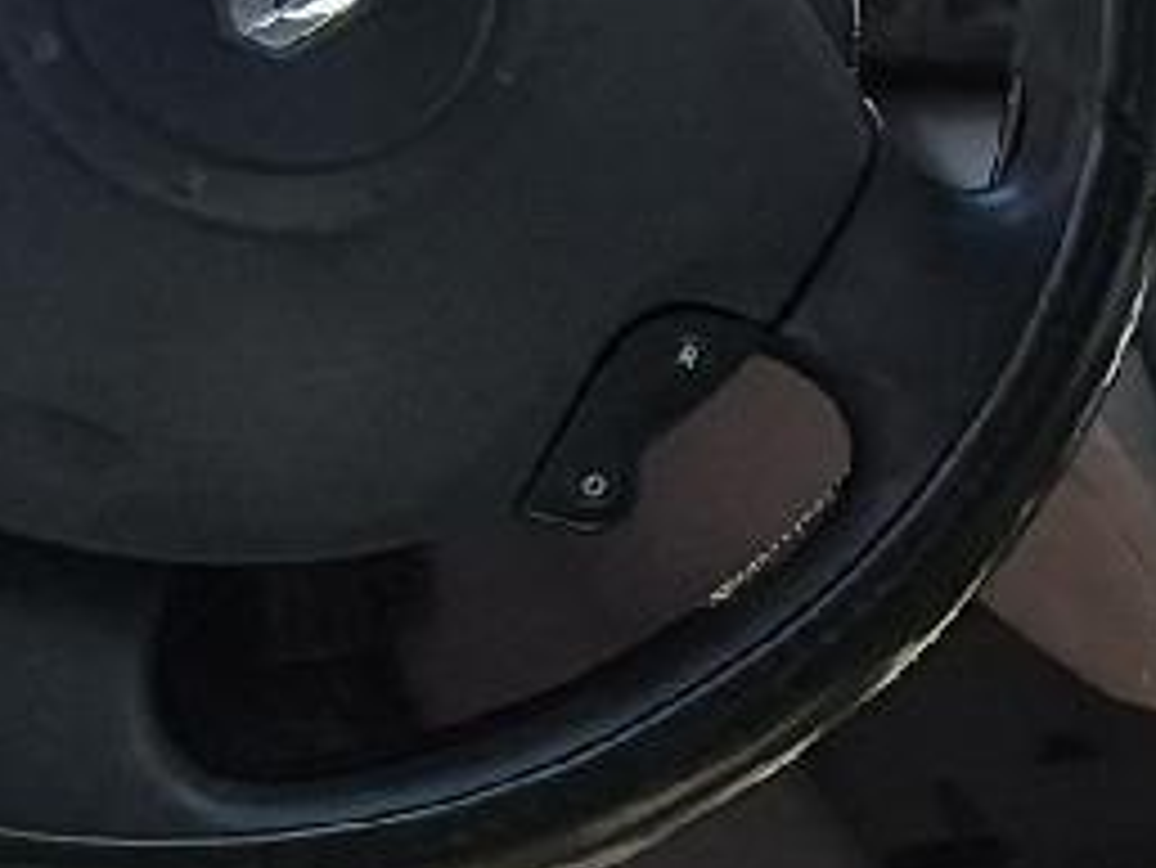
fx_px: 3040
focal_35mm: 91
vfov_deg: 16.2
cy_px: 441
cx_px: 1952
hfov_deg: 18.0
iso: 40
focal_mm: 1.74
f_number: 2.2
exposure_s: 1/714
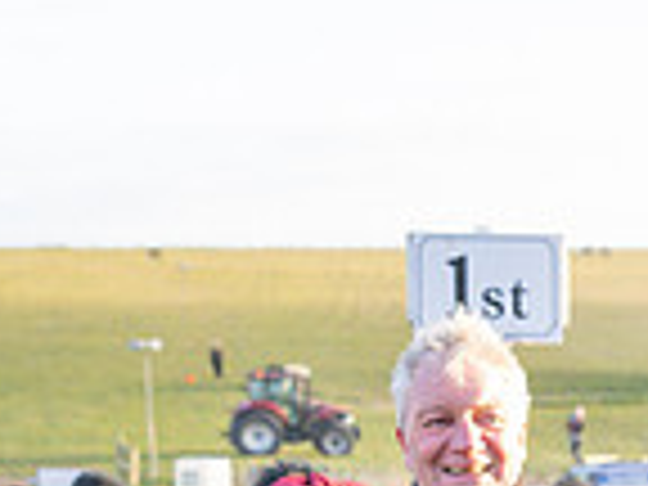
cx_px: 1228
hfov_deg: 10.8
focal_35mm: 169
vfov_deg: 8.5
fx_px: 3164
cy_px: 821
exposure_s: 1/640
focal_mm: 35
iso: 800
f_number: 4
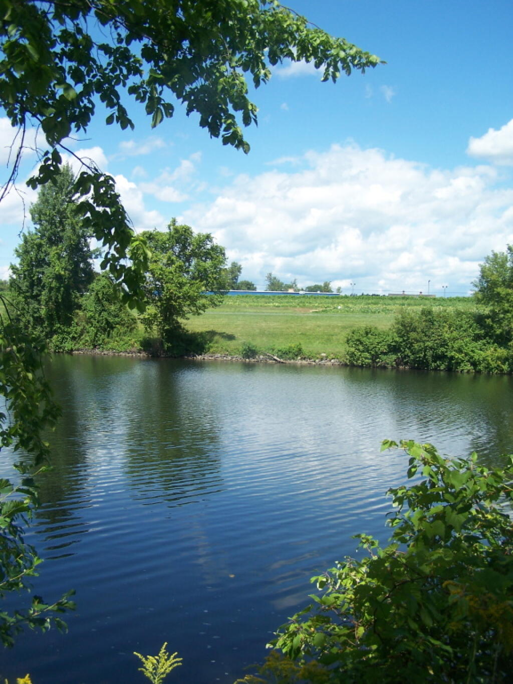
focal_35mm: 38
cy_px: 342
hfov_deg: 37.7
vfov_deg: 49.0
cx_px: 256
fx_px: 751
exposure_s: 1/1000
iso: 80
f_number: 2.8
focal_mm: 6.3
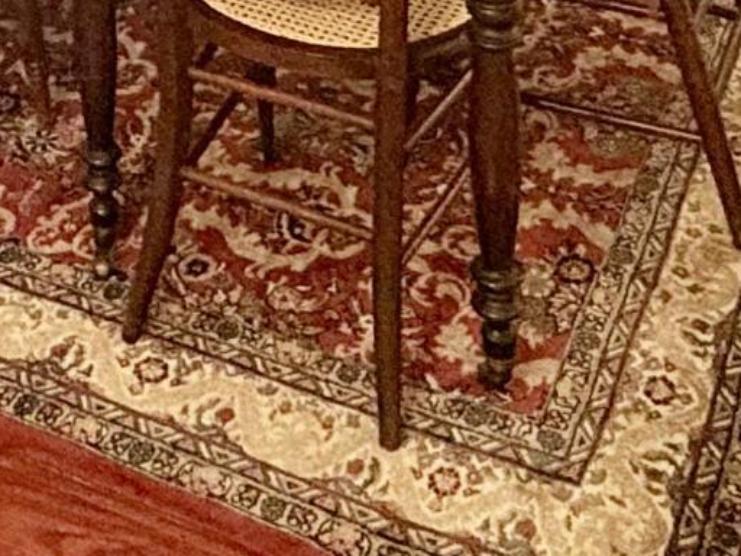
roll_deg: +3.0
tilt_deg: -8.8
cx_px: 71
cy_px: -584
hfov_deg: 23.2
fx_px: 1755
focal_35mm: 82
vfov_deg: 14.6
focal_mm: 2.22
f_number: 2.2
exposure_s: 1/60
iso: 400
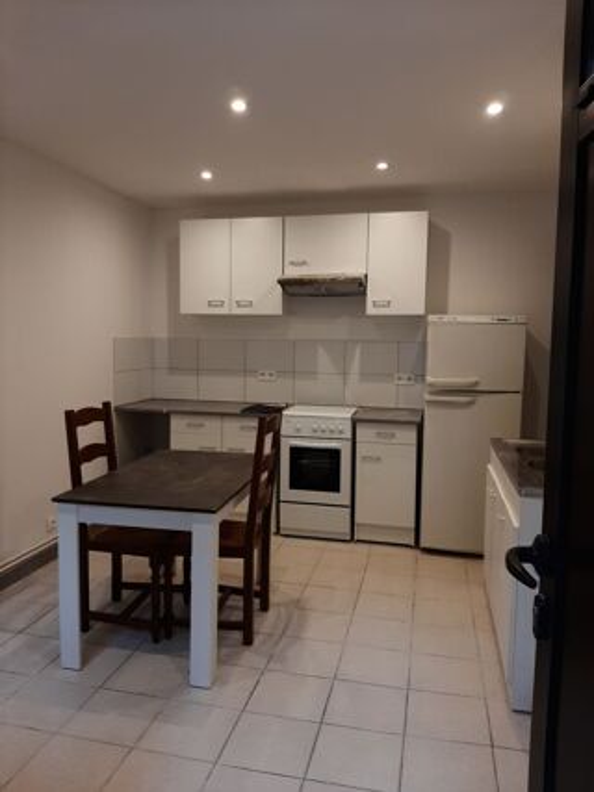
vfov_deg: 67.3
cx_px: 297
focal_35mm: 26
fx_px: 595
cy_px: 396
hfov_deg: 53.0
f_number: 1.7
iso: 40
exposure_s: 1/60
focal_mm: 3.93
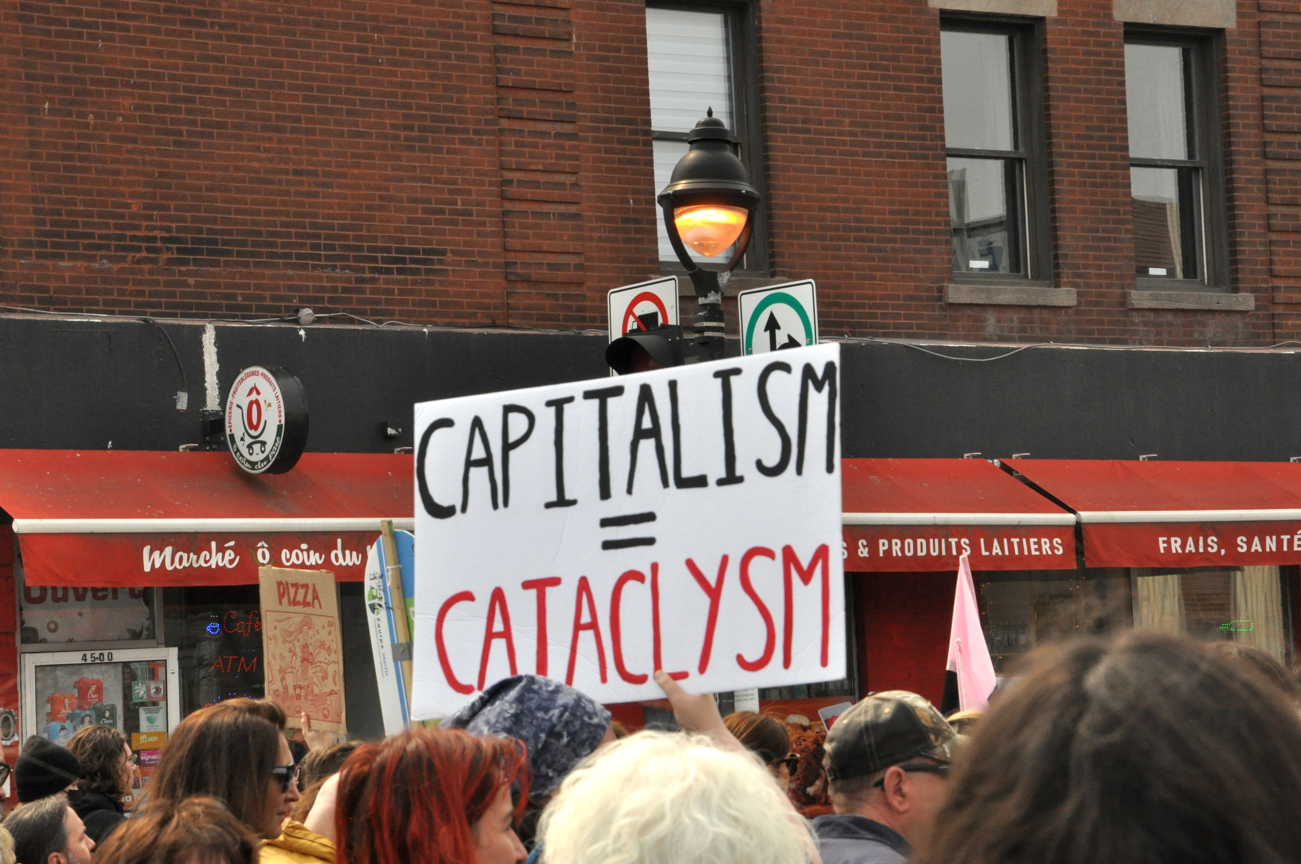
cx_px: 643
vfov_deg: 12.1
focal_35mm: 113
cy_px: 453
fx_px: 4079
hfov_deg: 18.1
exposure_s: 1/640
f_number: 16
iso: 1000
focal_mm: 70
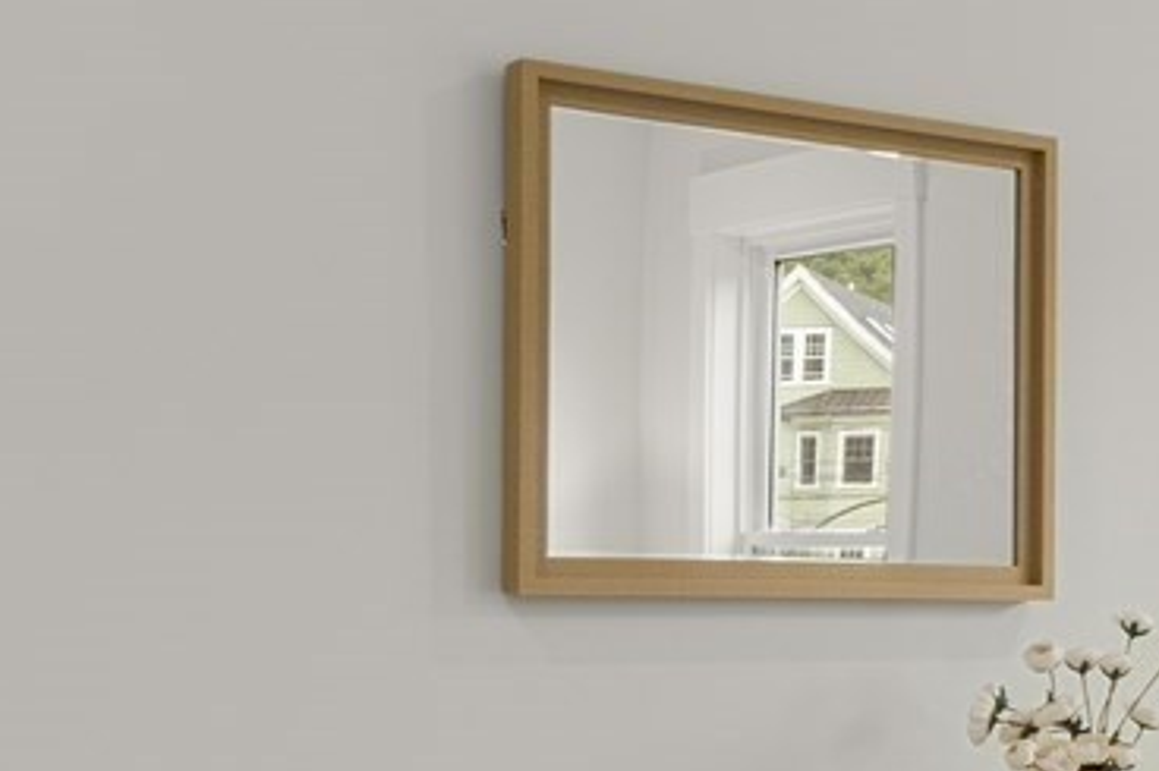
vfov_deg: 15.3
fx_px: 2864
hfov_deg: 20.8
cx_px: 1521
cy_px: 511
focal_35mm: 89
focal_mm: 16
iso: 400
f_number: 7.1
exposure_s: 1/5
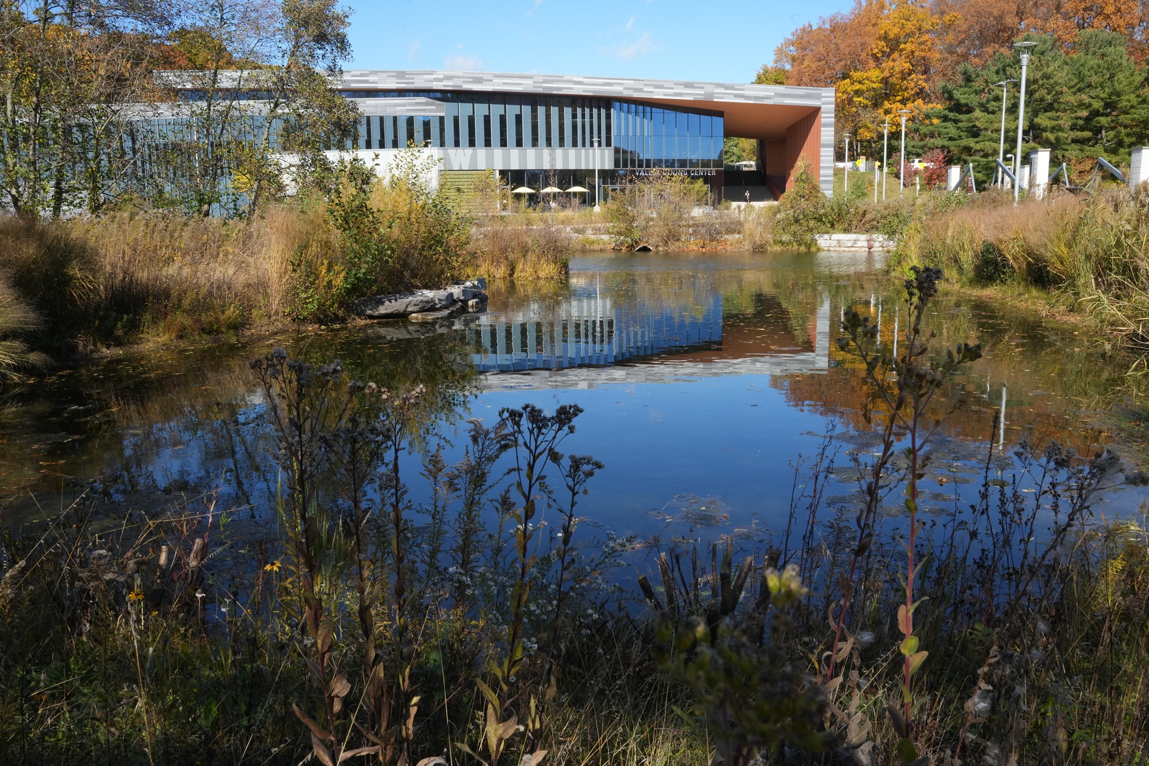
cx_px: 574
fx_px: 894
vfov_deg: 46.4
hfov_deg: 65.5
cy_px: 383
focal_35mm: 28
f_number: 22
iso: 640
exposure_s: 1/160
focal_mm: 28
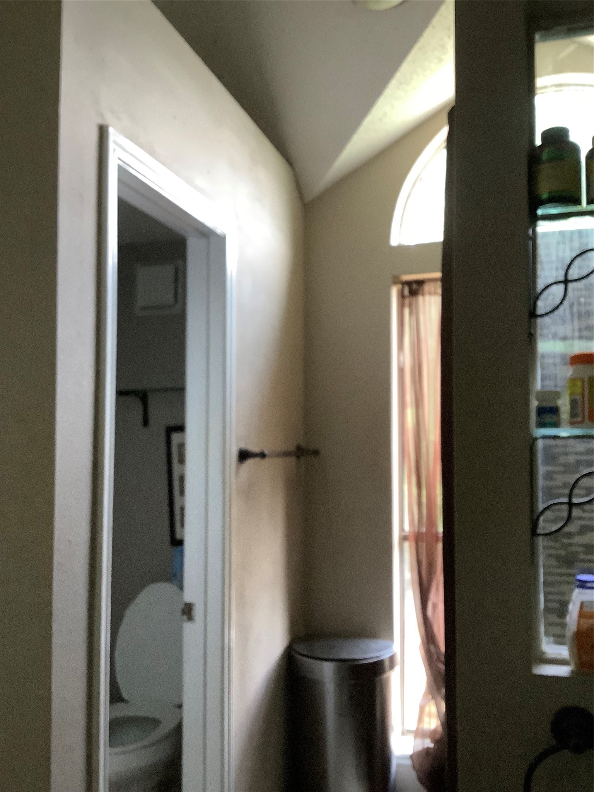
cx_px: 297
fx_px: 709
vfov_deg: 58.4
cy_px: 396
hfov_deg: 45.4
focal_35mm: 31
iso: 250
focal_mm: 3.3
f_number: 2.4
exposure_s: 1/60
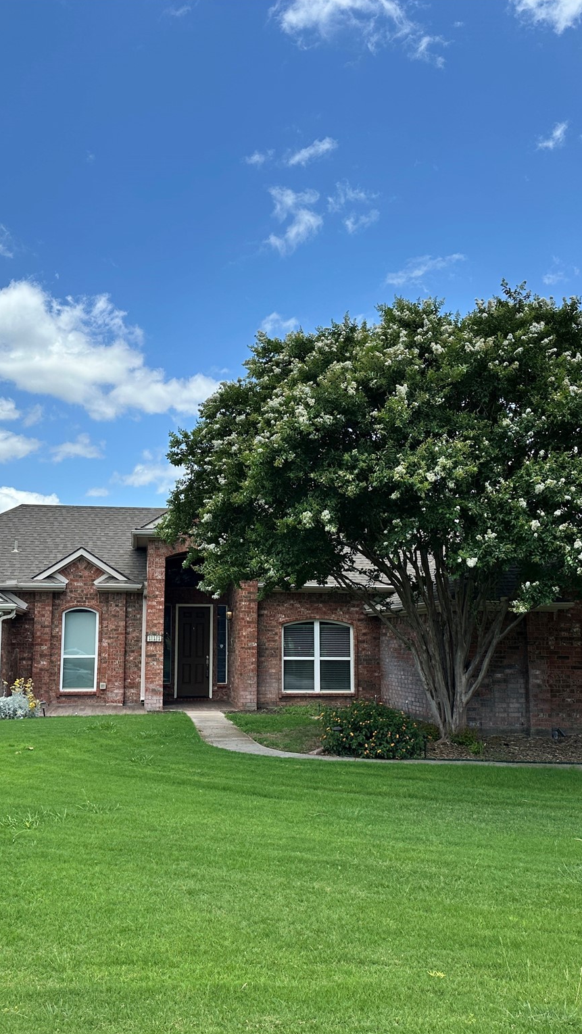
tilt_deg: +7.0
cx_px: 237
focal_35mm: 35
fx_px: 960
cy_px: 517
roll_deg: -0.4
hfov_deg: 33.6
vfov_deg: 56.6
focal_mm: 6.86
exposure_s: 1/4016
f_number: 1.78
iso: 80
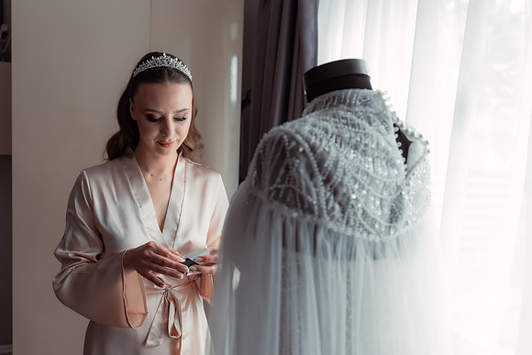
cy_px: 177
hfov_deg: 57.6
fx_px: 484
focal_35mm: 33
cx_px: 252
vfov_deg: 40.3
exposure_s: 1/320
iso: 800
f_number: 2.8
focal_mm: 30
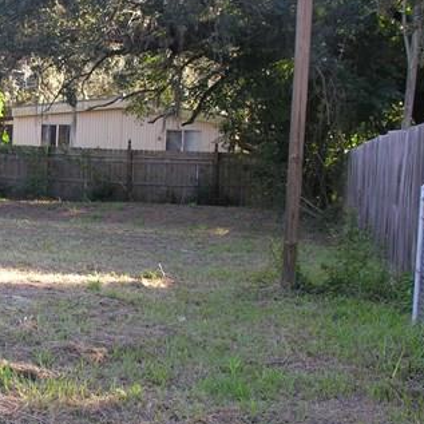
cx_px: -5
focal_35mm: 100
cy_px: 186
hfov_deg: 17.0
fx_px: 1386
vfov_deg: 17.4
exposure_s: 1/57.6
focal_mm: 8.9
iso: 50
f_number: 3.6
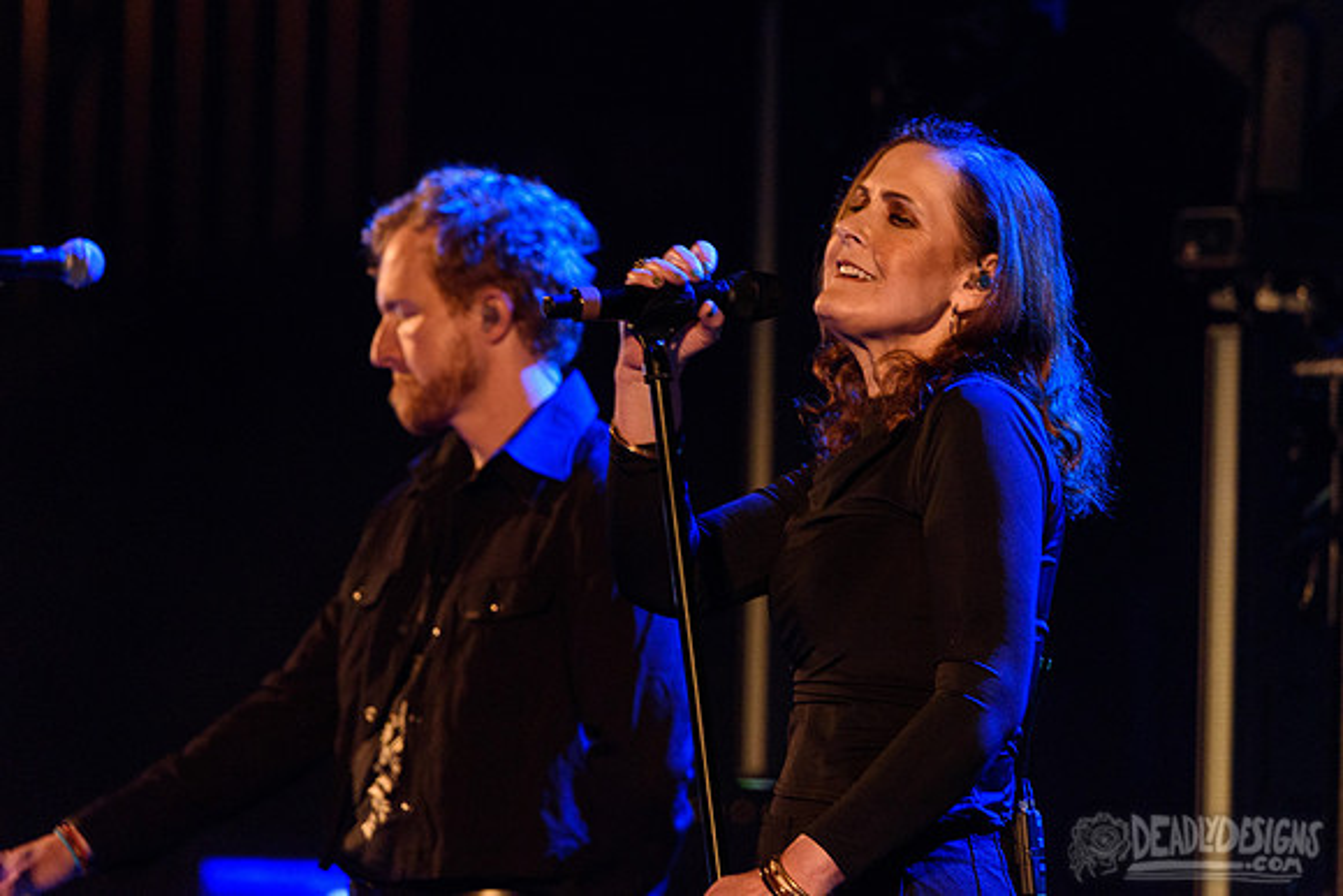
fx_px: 18511
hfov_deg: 4.2
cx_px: 681
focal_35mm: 496
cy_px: 402
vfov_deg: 2.8
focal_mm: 450
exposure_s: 1/125
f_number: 6
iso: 4000
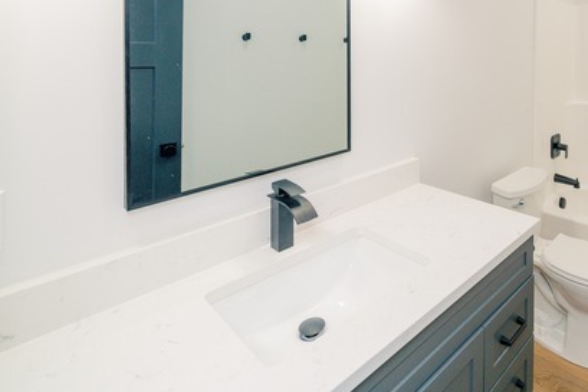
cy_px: 37
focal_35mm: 22
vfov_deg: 50.6
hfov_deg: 72.9
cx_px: 443
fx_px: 359
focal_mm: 12
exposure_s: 1/60
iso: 500
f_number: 5.6
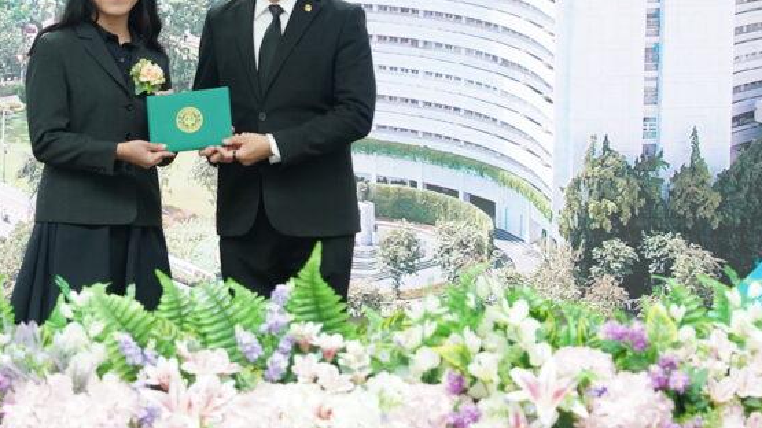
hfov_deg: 18.7
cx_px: 191
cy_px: -3
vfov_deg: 10.5
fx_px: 2303
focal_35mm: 114
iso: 1000
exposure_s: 1/160
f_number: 2.8
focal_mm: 59
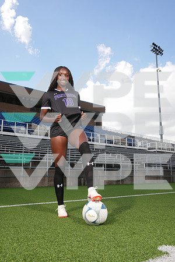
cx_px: 88
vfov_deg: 58.7
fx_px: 233
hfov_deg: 41.1
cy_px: 131
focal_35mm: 32
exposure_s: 1/200
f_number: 7.1
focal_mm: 32
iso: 80
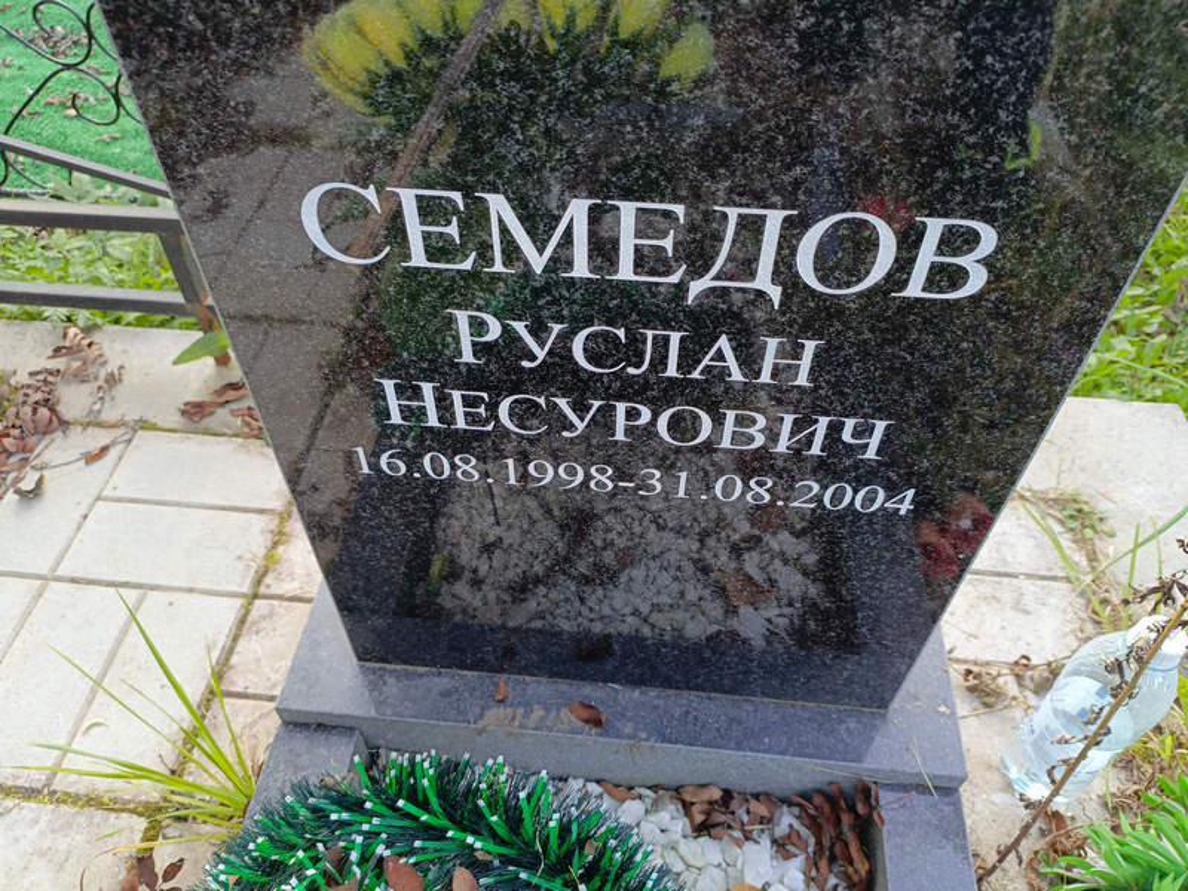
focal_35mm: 25
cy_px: 446
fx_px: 858
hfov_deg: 69.4
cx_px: 594
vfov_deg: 54.9
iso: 222
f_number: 1.69
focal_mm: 4.76
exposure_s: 1/60
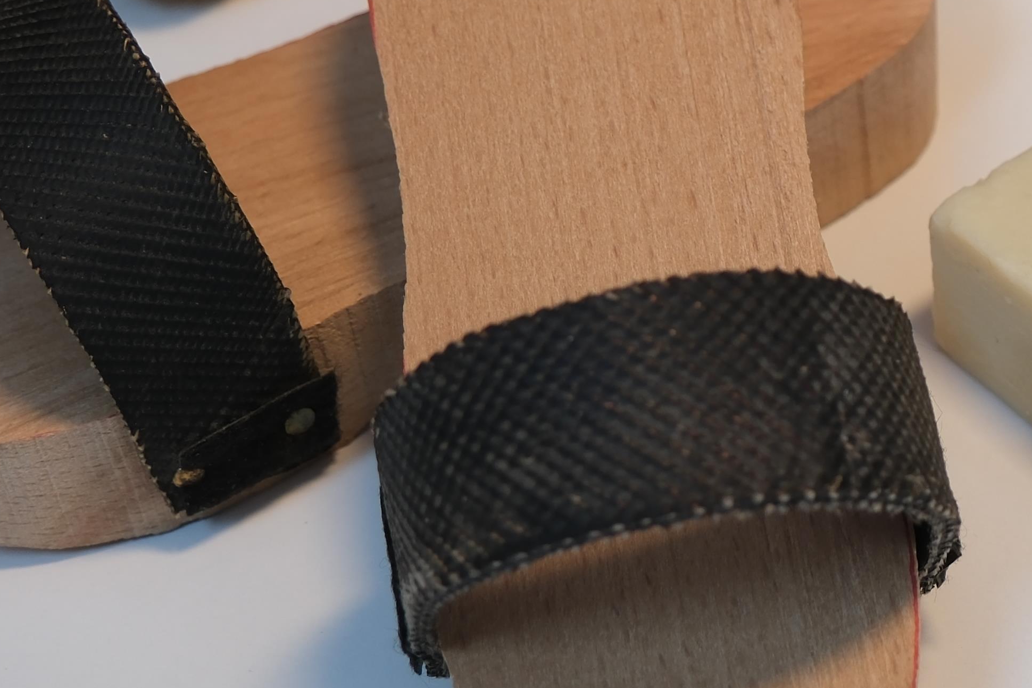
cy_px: 78
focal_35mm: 119
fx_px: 3411
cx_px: 1226
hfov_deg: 16.5
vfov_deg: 11.4
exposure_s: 1/38
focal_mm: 24.7
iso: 200
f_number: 4
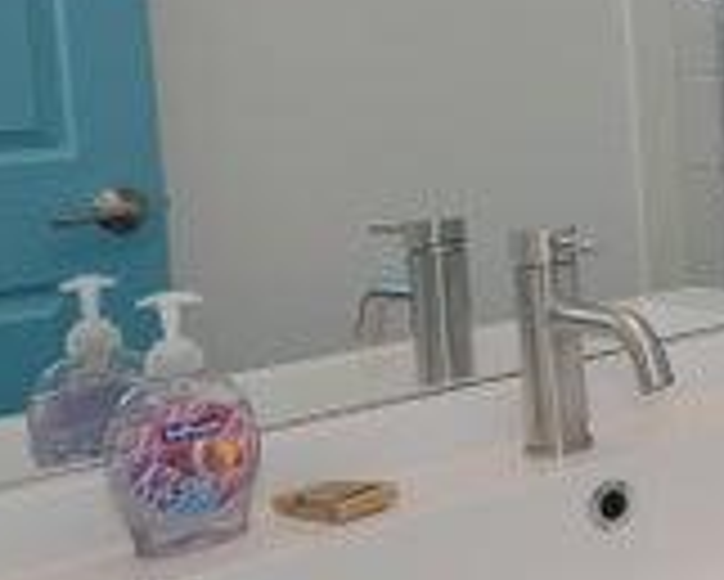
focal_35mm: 63
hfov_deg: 22.1
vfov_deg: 24.0
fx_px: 1351
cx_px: 1210
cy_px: 153
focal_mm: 10
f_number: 4.5
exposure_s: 1/100
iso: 200
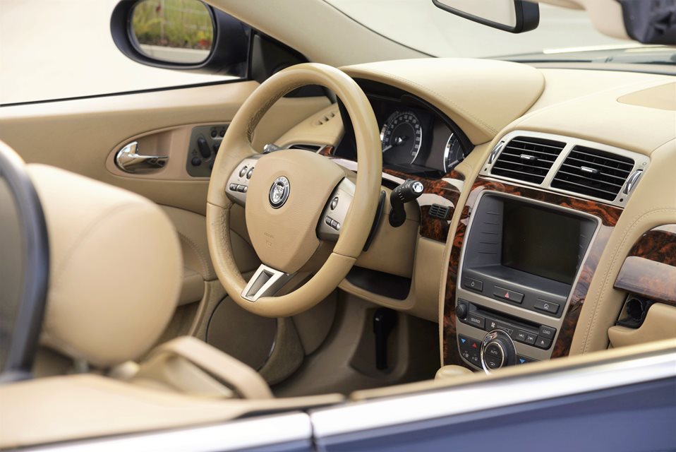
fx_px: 2255
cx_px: 338
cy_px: 226
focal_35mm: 120
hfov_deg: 17.1
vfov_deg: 11.4
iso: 360
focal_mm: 120
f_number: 5.6
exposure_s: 1/125
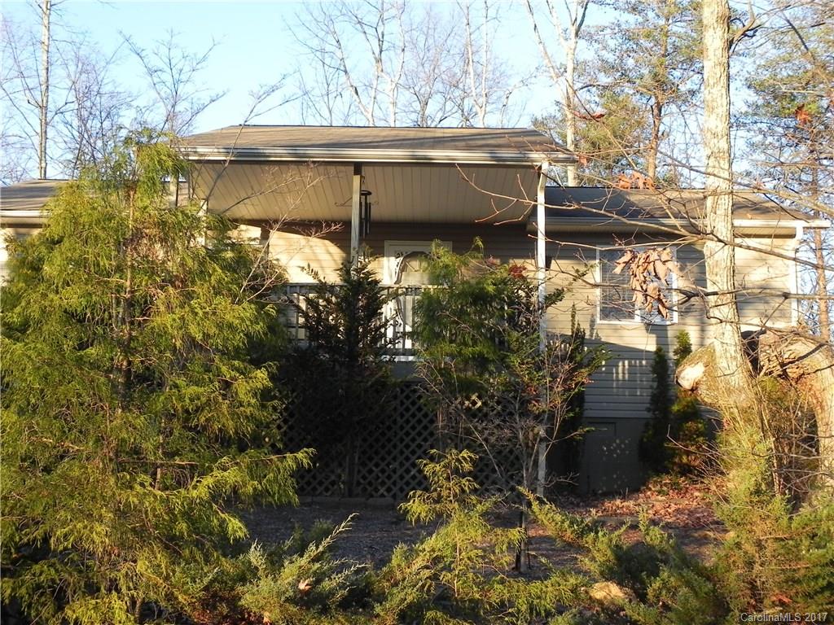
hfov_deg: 41.2
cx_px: 417
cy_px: 312
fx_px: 1108
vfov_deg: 31.5
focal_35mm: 46
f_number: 4
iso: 160
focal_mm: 8.2
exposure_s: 1/136
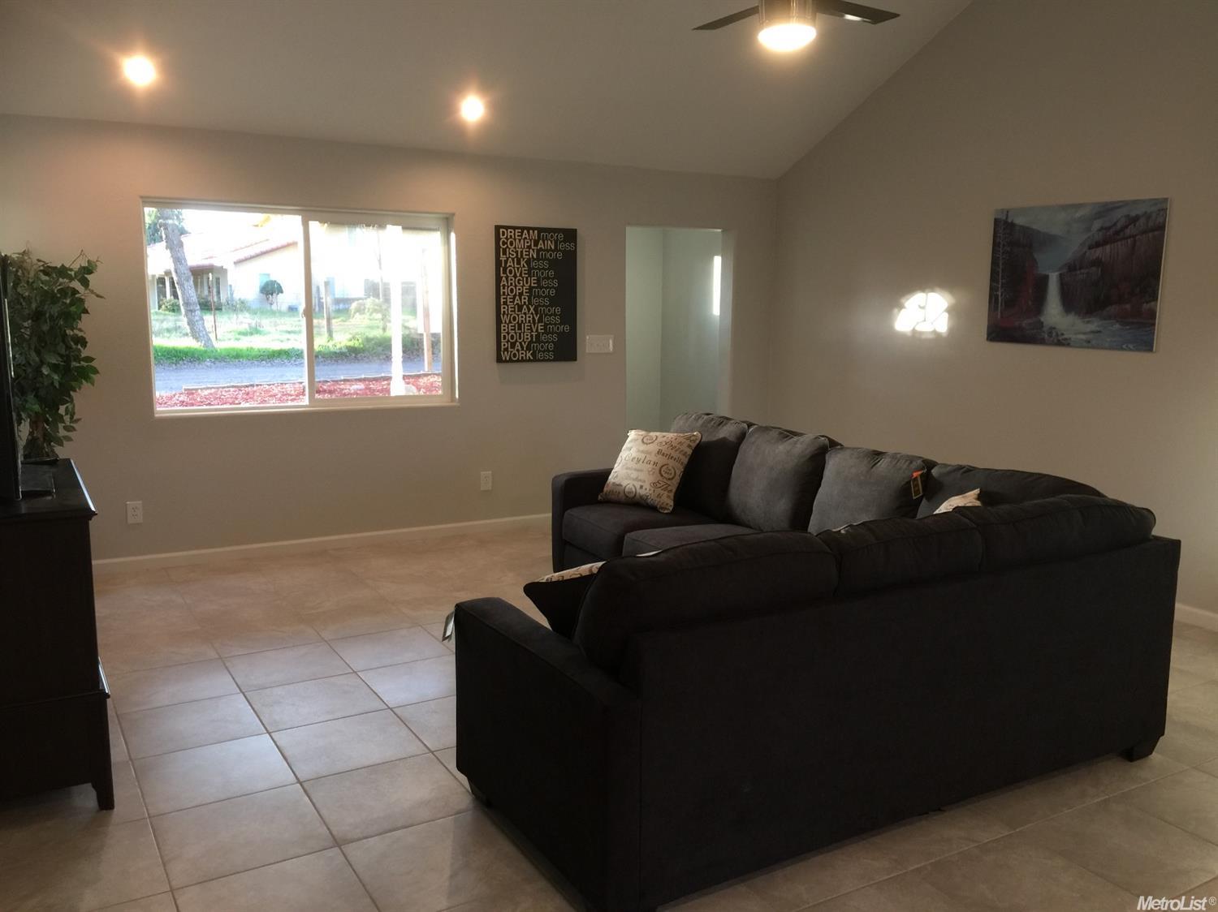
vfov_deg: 48.2
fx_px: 1020
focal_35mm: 29
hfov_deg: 61.7
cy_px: 456
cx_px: 609
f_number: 2.2
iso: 40
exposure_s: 1/15
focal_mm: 4.15
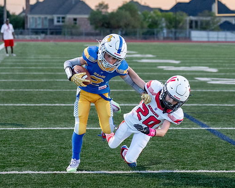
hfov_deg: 12.7
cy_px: 110
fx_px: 1058
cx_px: 135
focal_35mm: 152
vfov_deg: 10.2
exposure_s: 1/1250
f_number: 2.8
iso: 2000
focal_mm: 70
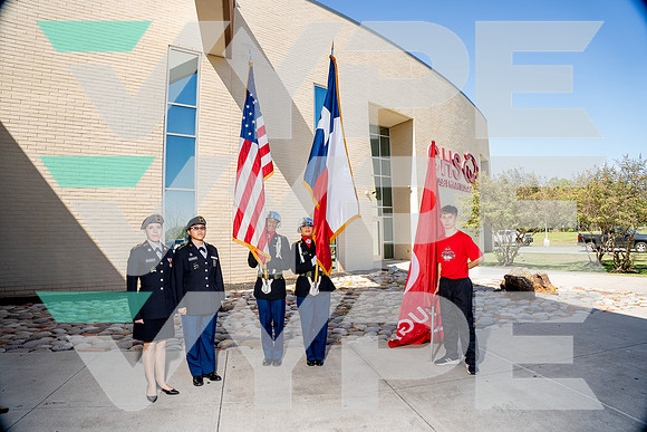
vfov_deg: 62.0
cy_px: 216
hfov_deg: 84.0
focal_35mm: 20
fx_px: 360
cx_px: 324
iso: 250
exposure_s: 1/125
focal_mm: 20
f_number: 8
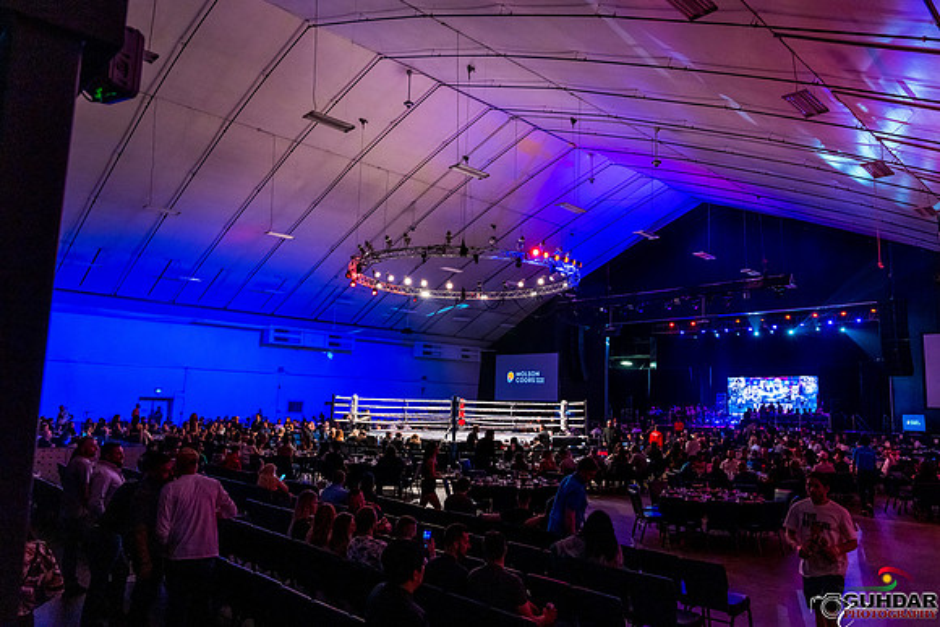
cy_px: 314
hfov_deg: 70.7
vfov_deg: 50.6
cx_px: 470
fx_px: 663
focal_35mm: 25
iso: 4000
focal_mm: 24
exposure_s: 1/160
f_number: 3.5
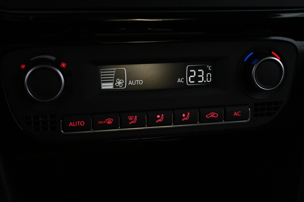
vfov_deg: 25.8
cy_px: 101
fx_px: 443
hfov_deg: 37.9
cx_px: 152
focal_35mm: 52
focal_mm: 35
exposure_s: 1/60
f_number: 5.3
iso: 4500
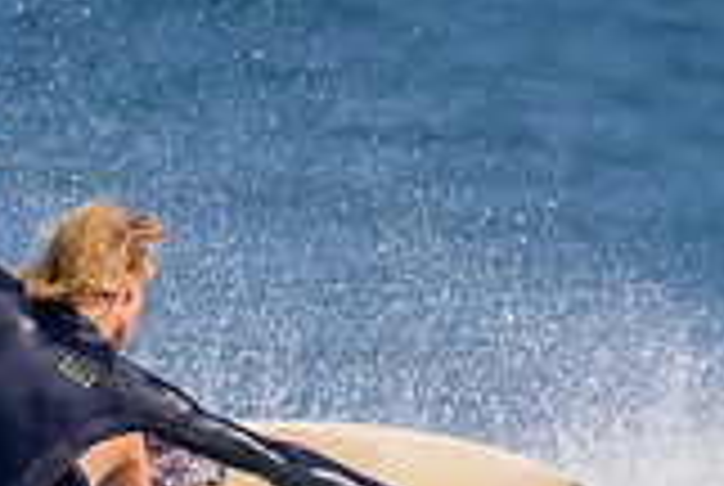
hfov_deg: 0.7
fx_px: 58732
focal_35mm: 2915
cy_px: 432
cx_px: 32
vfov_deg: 0.5
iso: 640
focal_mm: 630
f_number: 11
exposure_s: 1/2000
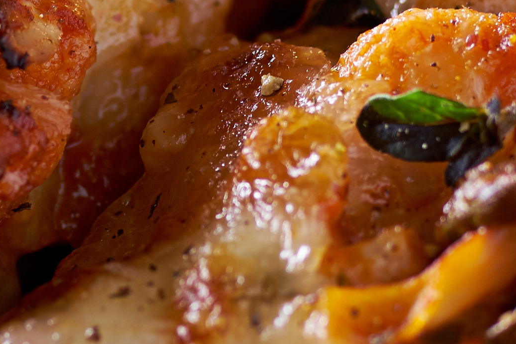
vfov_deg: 2.1
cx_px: 71
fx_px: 9359
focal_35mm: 653
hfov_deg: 3.2
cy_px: 206
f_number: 2.8
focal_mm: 85
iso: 100
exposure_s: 1/160
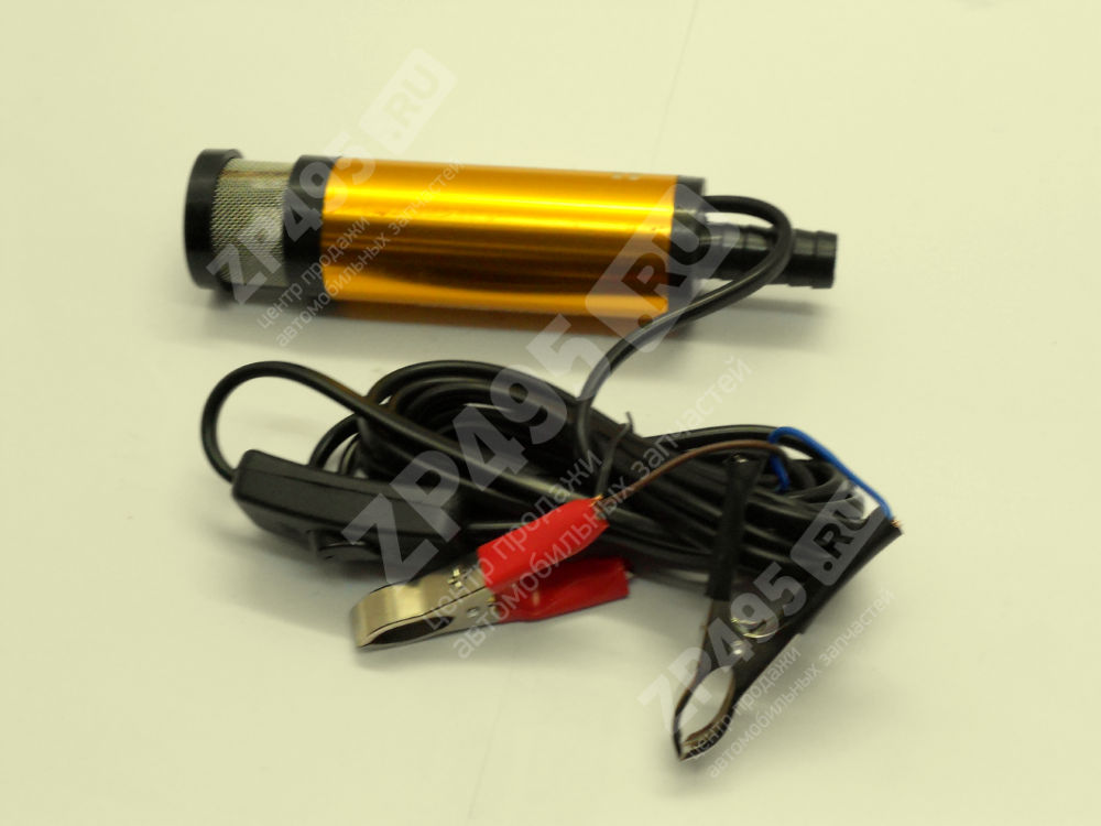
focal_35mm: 66
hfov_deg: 29.4
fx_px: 2099
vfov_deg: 22.3
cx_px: 550
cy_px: 413
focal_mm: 11.8
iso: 250
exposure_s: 1/30
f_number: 5.3
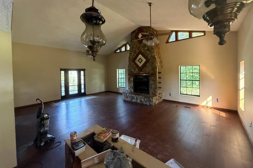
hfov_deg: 100.4
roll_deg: +0.5
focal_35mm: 15
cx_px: 126
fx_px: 105
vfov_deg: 77.0
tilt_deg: -1.7
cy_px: 74
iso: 500
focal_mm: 2.22
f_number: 2.2
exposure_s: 1/60
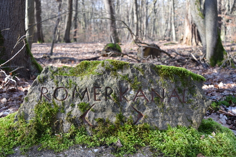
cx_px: 118
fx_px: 256
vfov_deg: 34.2
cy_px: 78
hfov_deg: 49.6
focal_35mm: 39
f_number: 6.3
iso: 400
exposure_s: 1/160
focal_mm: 26
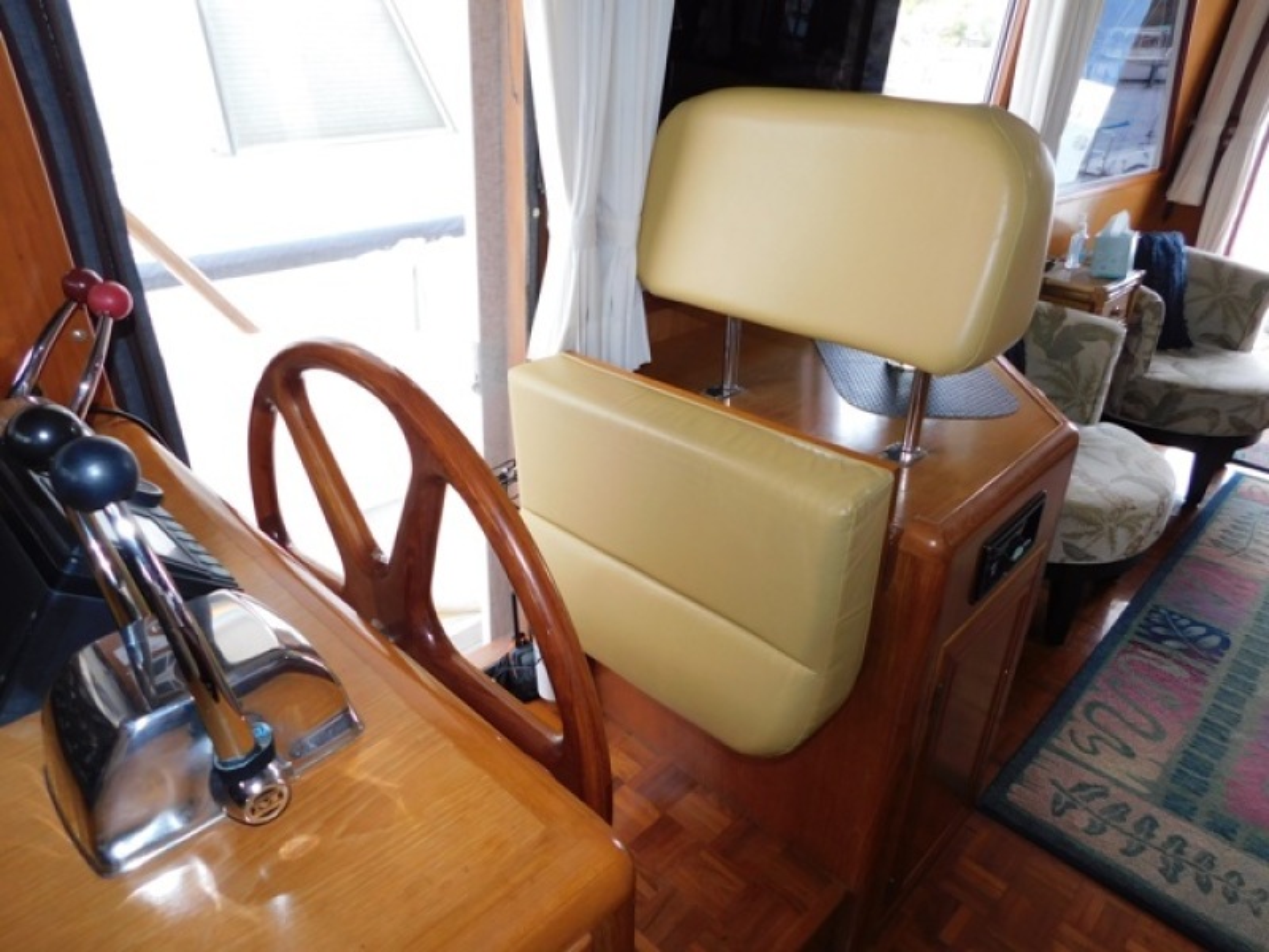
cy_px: 476
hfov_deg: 73.9
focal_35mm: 23
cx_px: 634
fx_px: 843
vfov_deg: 58.9
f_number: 3
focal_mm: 4
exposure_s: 1/40
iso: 125
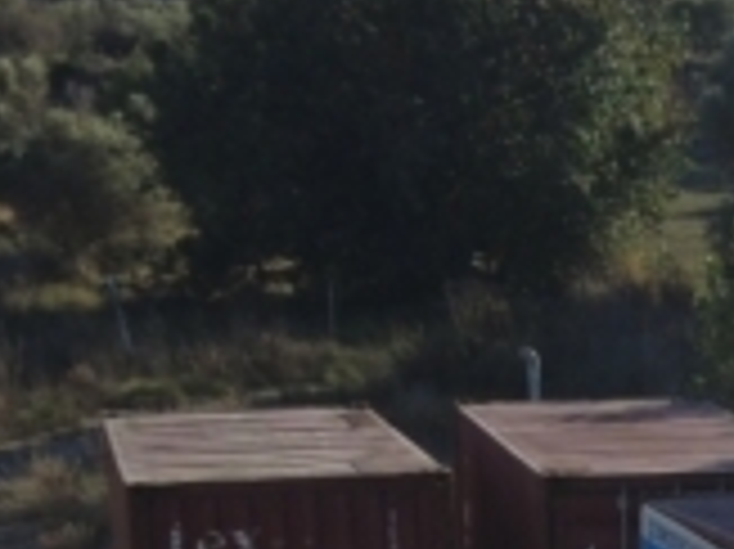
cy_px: 781
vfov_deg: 9.9
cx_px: 869
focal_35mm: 146
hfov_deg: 13.2
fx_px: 3094
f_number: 1.8
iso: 100
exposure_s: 1/1250
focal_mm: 4.4
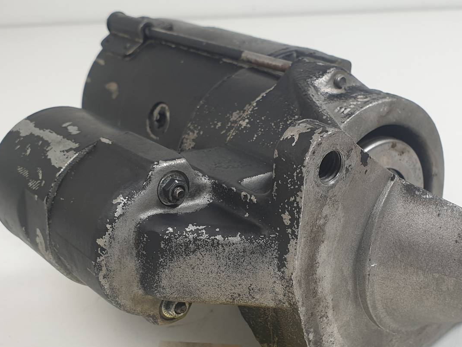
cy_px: 216
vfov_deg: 40.4
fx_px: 467
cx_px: 280
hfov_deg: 52.2
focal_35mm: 35
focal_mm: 4.3
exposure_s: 1/113
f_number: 2.4
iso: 50
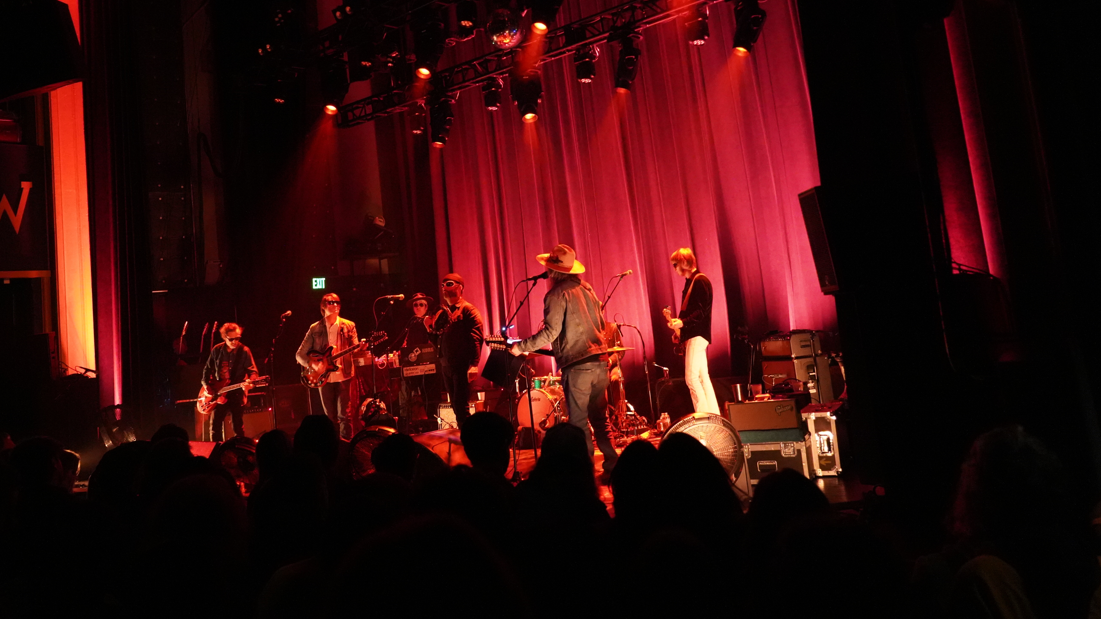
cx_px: 472
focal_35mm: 34
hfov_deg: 57.8
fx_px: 993
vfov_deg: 34.3
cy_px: 206
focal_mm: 28
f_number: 4
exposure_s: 1/40
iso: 12800
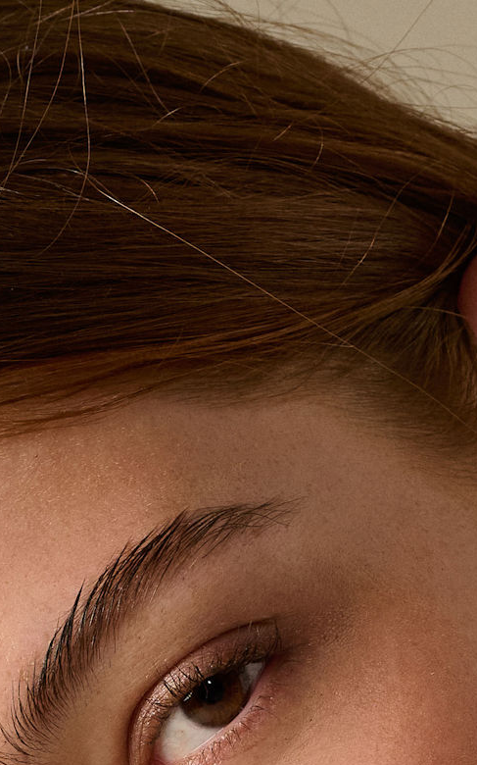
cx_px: 162
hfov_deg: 4.4
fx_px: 6182
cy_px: 1890
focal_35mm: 297
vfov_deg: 6.7
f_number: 9
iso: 320
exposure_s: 1/160
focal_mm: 54
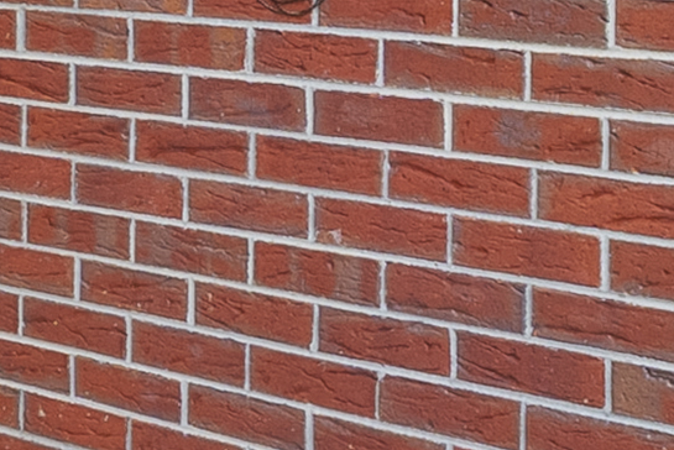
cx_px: -256
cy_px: -189
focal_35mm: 109
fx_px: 2042
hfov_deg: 17.3
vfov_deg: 12.1
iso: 1600
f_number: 7.1
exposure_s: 1/3
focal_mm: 14
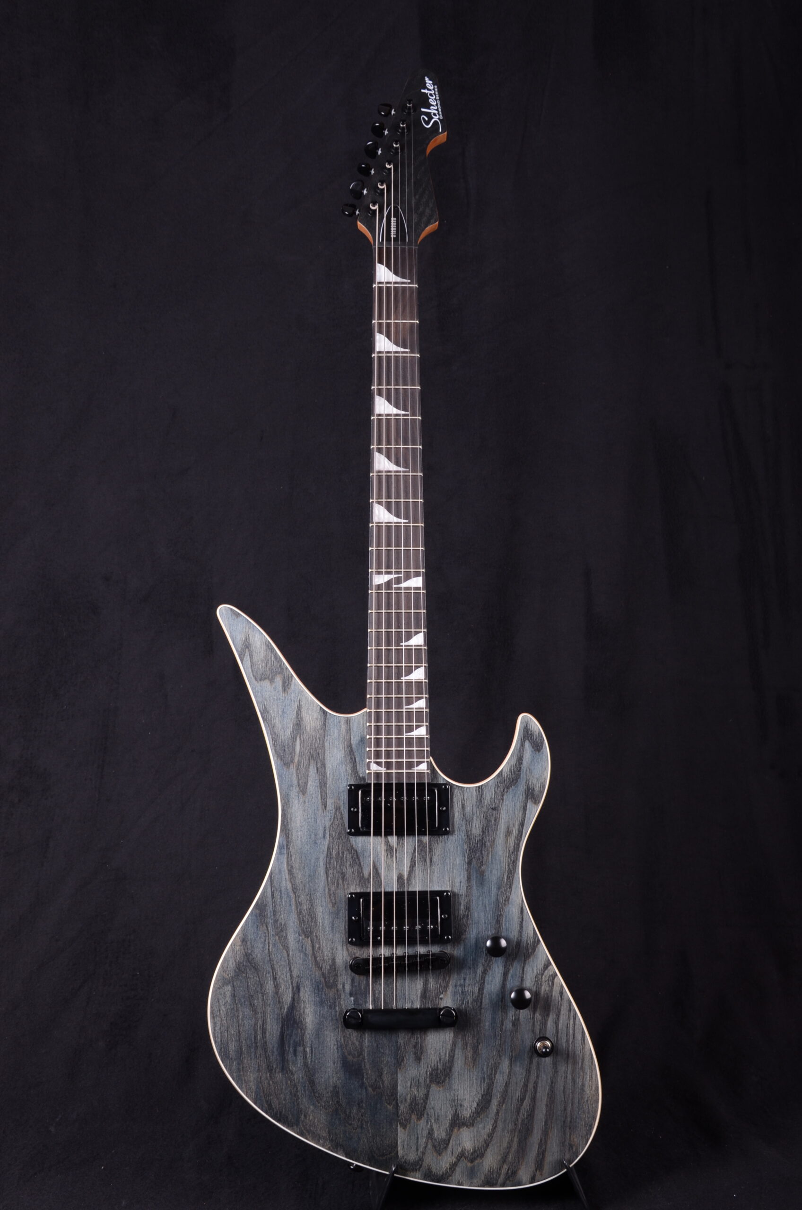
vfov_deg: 43.7
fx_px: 1510
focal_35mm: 45
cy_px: 605
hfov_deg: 29.7
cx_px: 401
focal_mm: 30
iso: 200
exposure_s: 1/200
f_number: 11
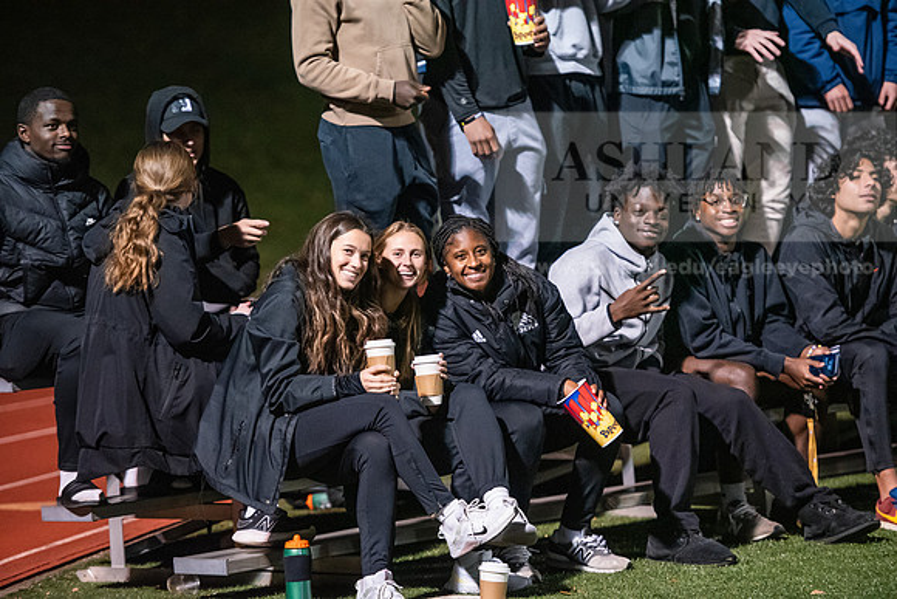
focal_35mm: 155
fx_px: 3863
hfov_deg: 13.2
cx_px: 448
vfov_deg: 8.9
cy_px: 300
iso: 8000
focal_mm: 155
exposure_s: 1/400
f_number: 2.8
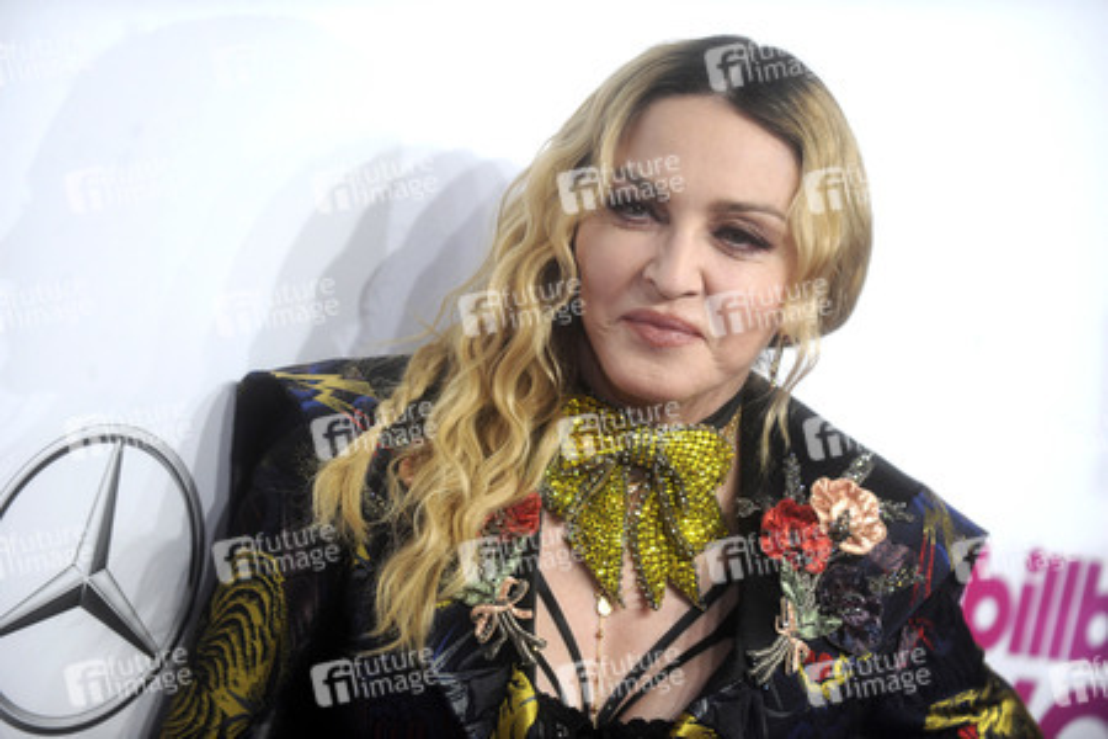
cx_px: 554
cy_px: 370
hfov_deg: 10.3
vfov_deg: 6.9
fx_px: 6155
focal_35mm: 200
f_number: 3.5
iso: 1250
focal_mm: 200
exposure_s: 1/400
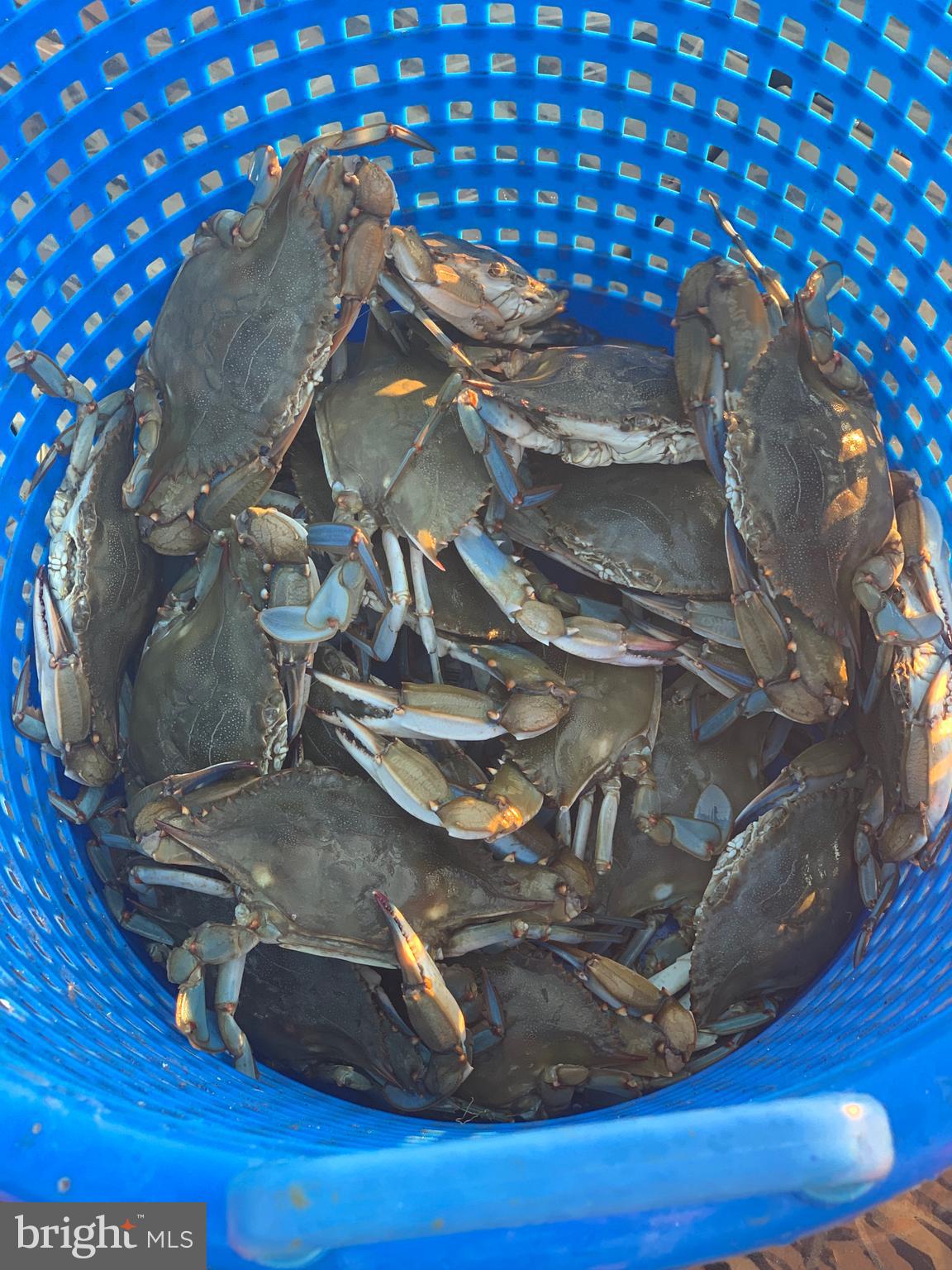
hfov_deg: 28.0
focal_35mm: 52
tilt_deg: -66.3
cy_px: 635
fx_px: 1907
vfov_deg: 36.8
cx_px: 476
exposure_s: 1/122
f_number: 2.4
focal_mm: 6
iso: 64
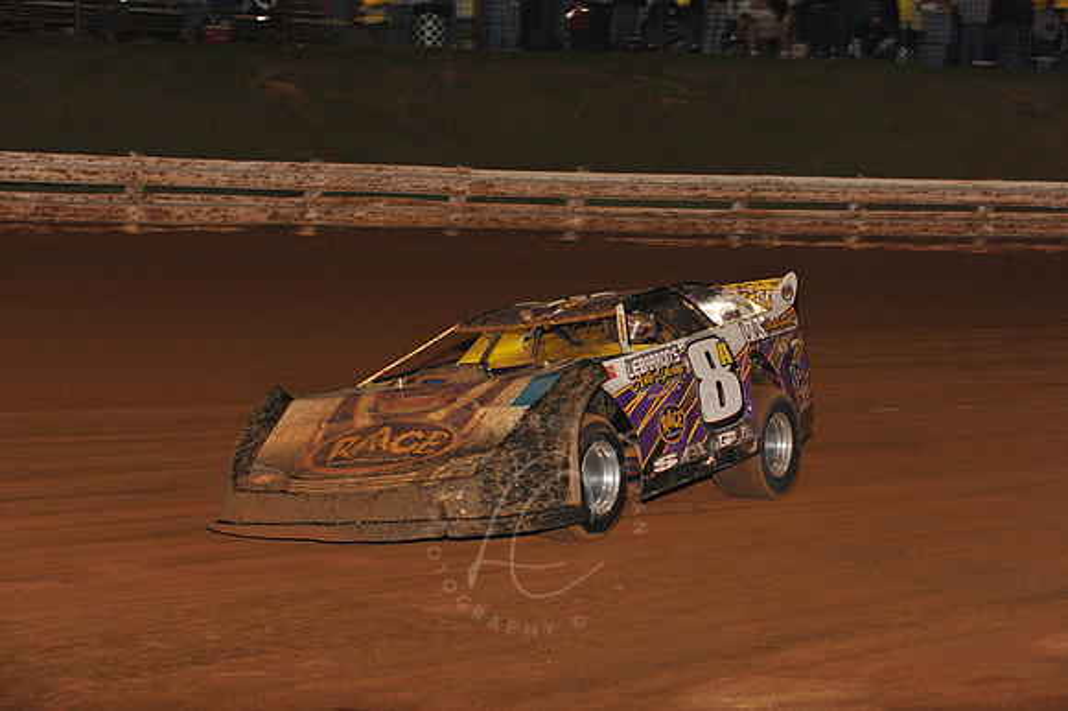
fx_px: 3113
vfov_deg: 13.0
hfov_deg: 19.5
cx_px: 534
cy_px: 356
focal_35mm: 105
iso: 1250
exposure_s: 1/320
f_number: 6.3
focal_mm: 105
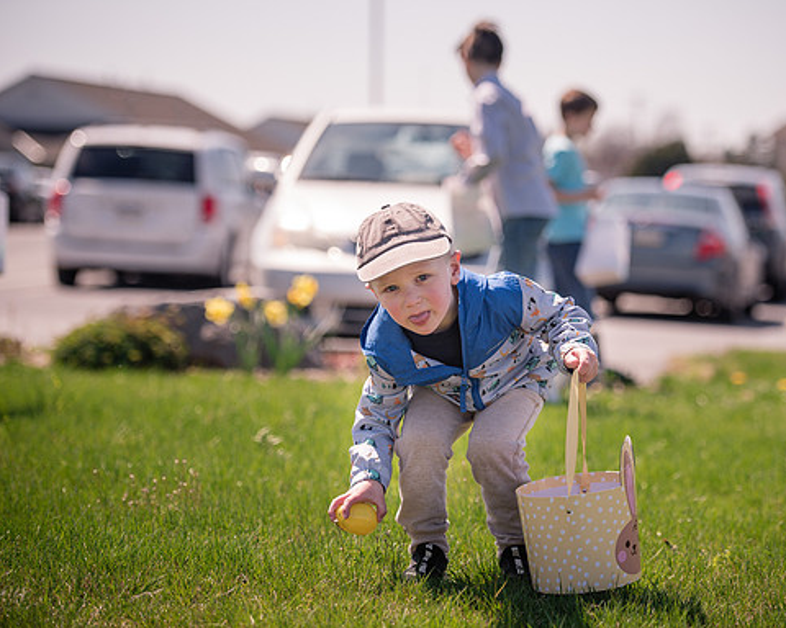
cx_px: 460
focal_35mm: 120
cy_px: 313
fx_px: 2792
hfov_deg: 16.0
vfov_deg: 12.9
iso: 200
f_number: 2.8
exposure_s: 1/2500
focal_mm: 102
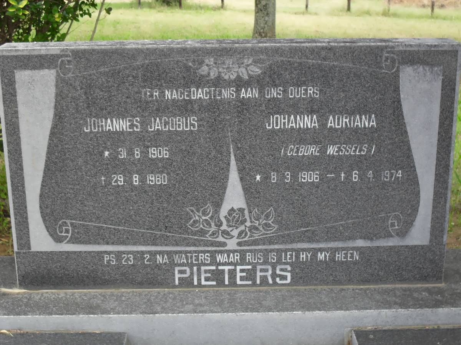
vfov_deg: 25.7
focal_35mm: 57
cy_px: 172
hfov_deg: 33.8
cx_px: 230
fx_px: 759
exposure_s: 1/90
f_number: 4.3
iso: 100
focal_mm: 10.1
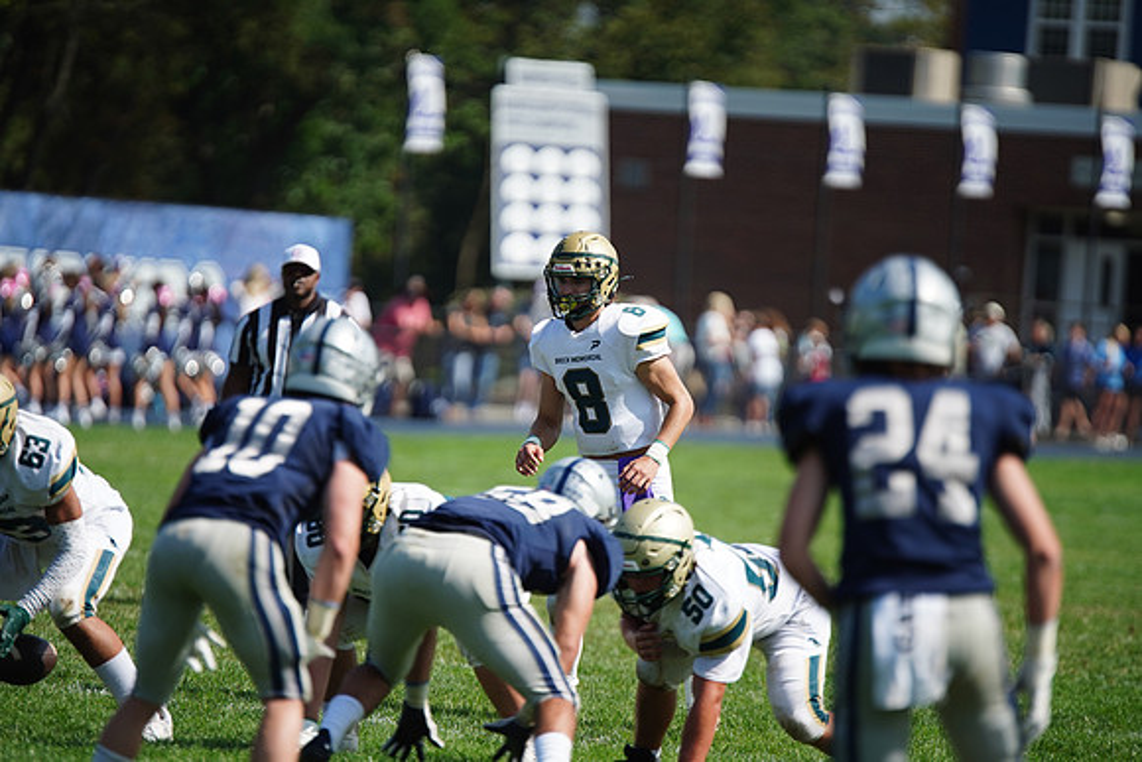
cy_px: 381
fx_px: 9518
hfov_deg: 6.9
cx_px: 571
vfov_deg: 4.6
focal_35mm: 300
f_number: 2.8
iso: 400
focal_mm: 300
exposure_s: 1/5000
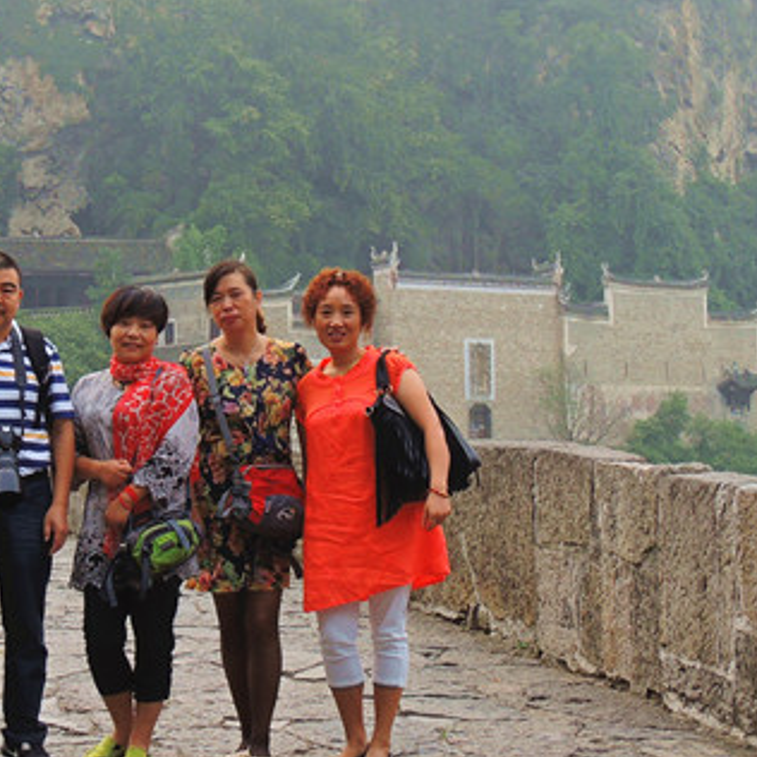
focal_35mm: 91
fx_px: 2251
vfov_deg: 19.1
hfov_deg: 19.0
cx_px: 187
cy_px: 313
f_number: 5.7
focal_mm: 8.9
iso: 180
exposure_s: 1/50
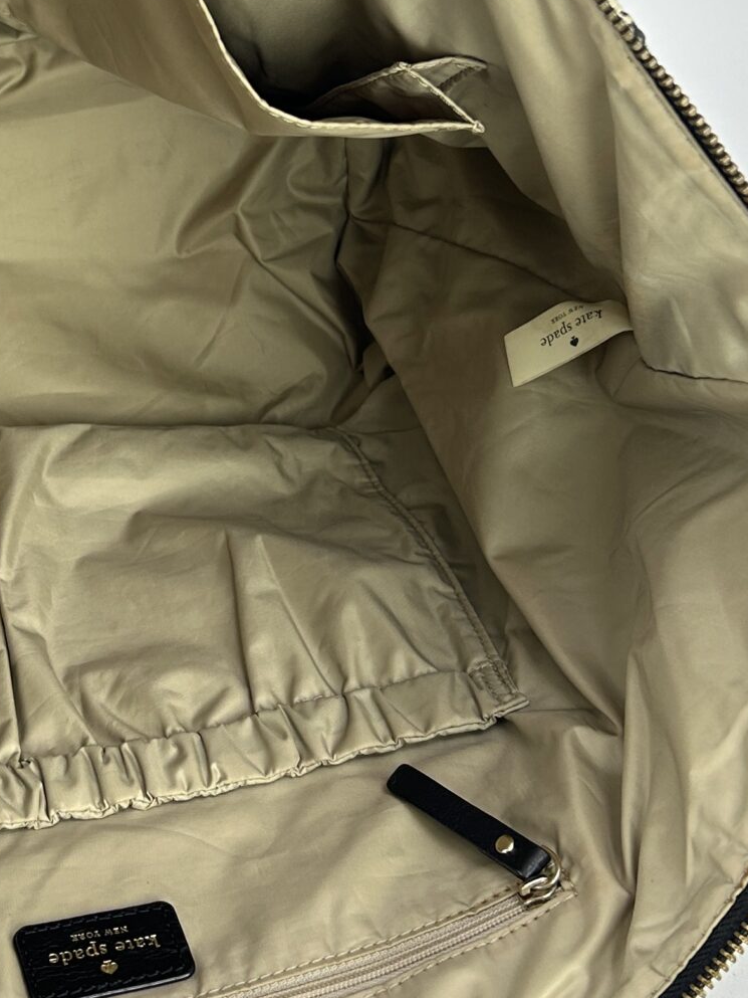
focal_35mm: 67
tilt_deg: -30.4
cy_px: 403
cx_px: 97
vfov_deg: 28.9
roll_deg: +0.9
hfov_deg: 21.5
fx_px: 1930
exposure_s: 1/100
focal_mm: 5.7
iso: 50
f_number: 1.5
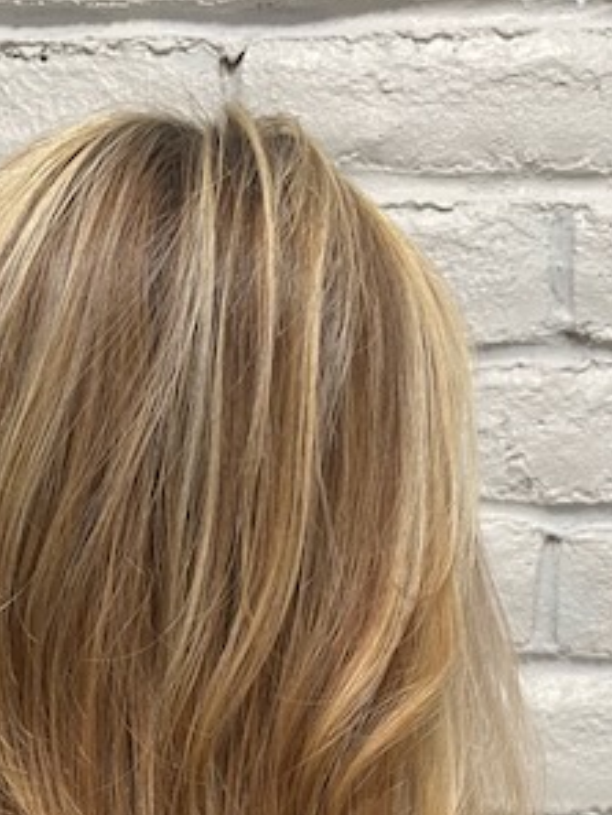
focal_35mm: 56
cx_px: 247
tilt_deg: -7.8
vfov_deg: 31.0
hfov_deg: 26.1
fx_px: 1319
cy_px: 873
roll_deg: -1.0
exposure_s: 1/60
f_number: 1.6
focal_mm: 4.2
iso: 160
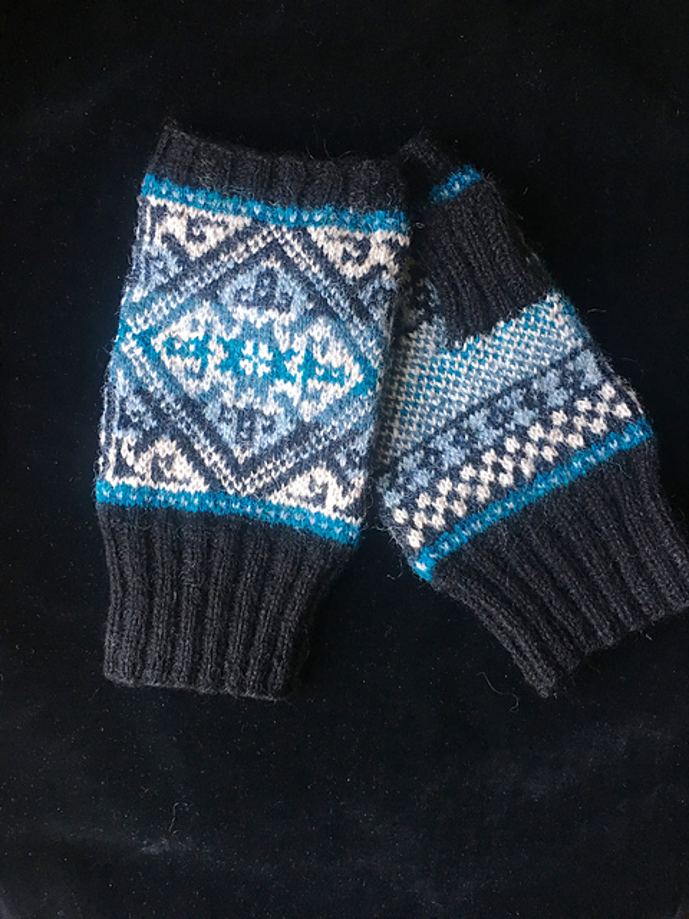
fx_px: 770
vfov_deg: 61.7
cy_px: 460
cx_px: 344
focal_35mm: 29
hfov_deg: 48.2
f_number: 2.2
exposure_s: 1/15
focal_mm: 4.15
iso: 80
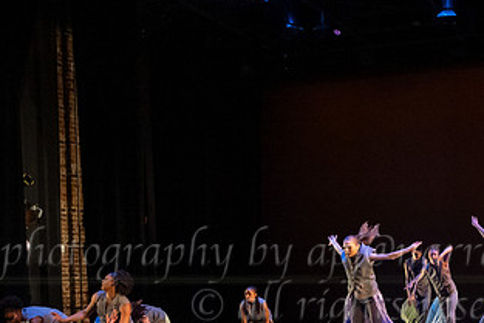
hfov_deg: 31.3
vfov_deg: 21.6
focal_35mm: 61
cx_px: 440
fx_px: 820
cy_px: 309
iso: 6400
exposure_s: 1/400
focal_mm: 28
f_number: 4
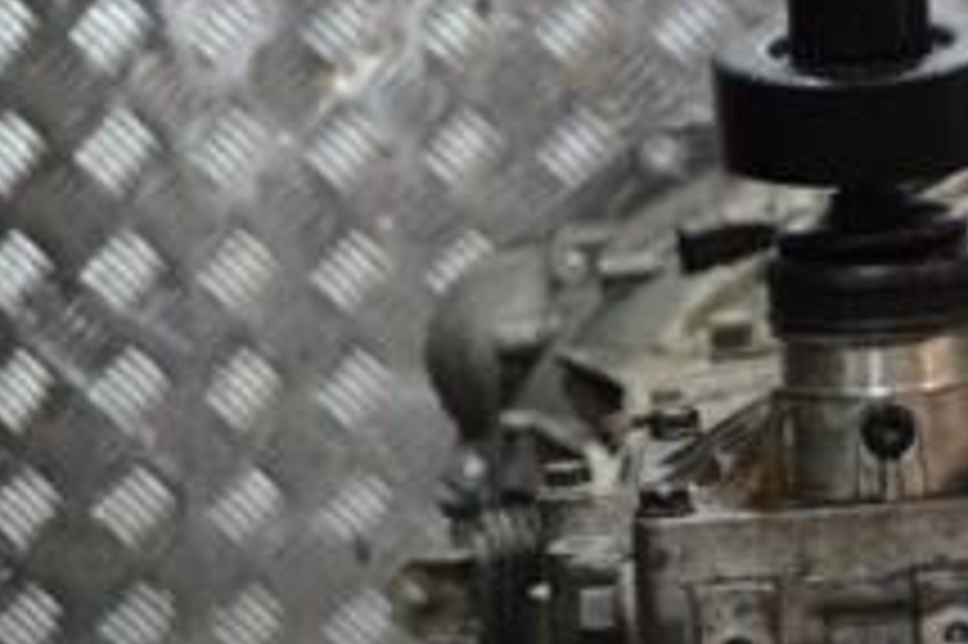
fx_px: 3600
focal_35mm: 134
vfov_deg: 10.2
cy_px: 554
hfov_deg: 15.1
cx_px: 878
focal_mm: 32
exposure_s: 1/30
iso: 1250
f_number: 4.8
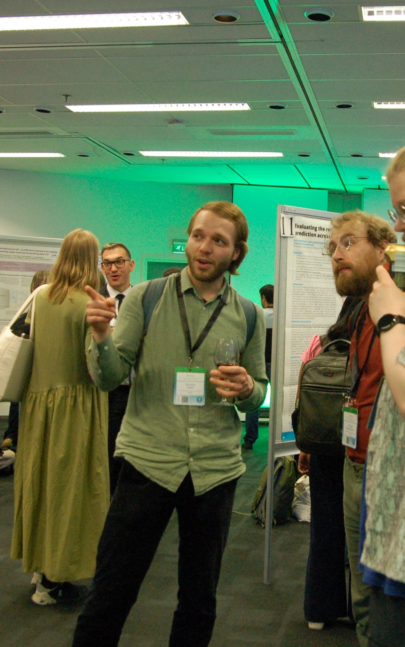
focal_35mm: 47
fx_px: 830
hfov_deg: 27.2
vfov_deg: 42.6
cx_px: 280
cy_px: 322
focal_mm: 20
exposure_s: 1/125
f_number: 4
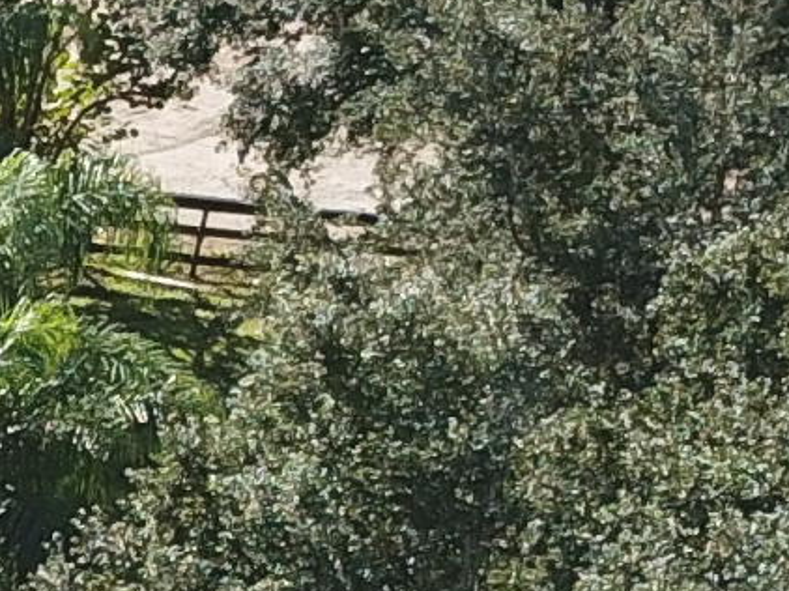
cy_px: 1135
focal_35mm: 185
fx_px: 4214
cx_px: -1417
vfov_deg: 7.7
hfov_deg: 9.0
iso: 100
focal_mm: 4.73
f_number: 2.2
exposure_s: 1/516
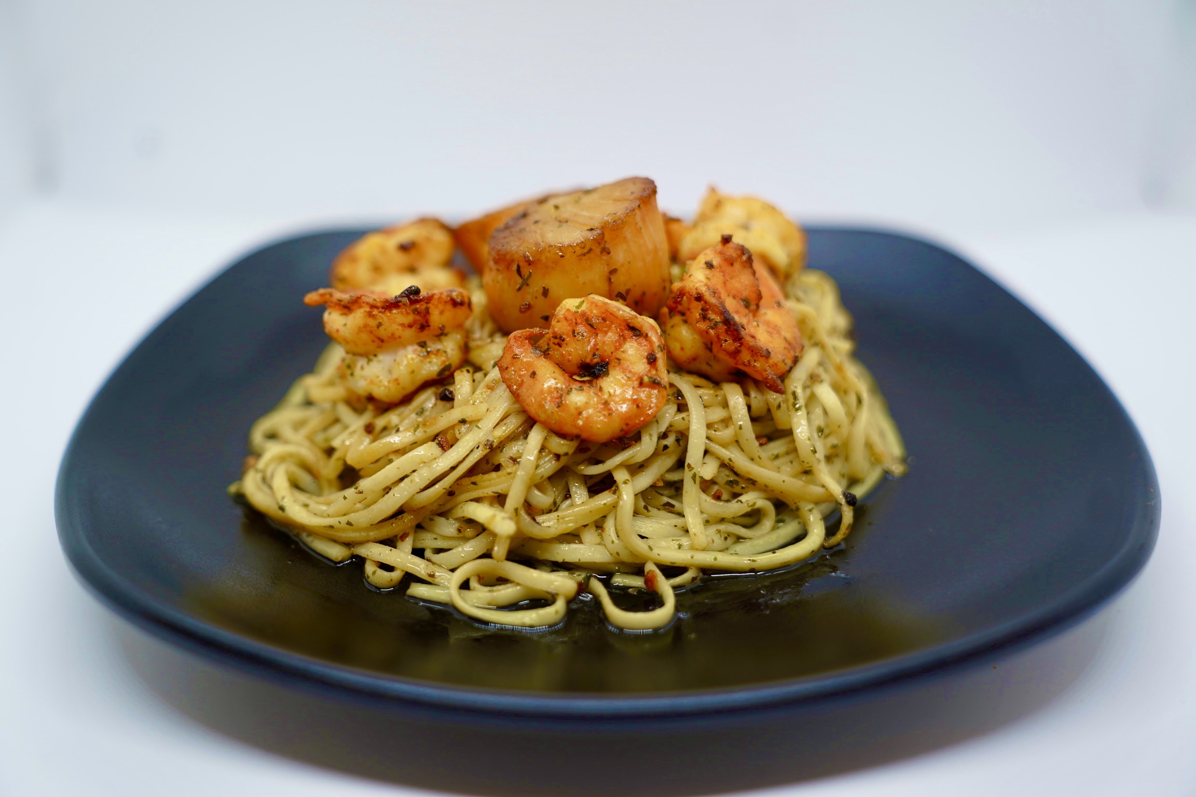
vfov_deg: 28.7
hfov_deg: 41.9
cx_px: 598
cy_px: 398
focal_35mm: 47
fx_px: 1561
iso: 100
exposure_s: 1/60
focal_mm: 47
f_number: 2.8
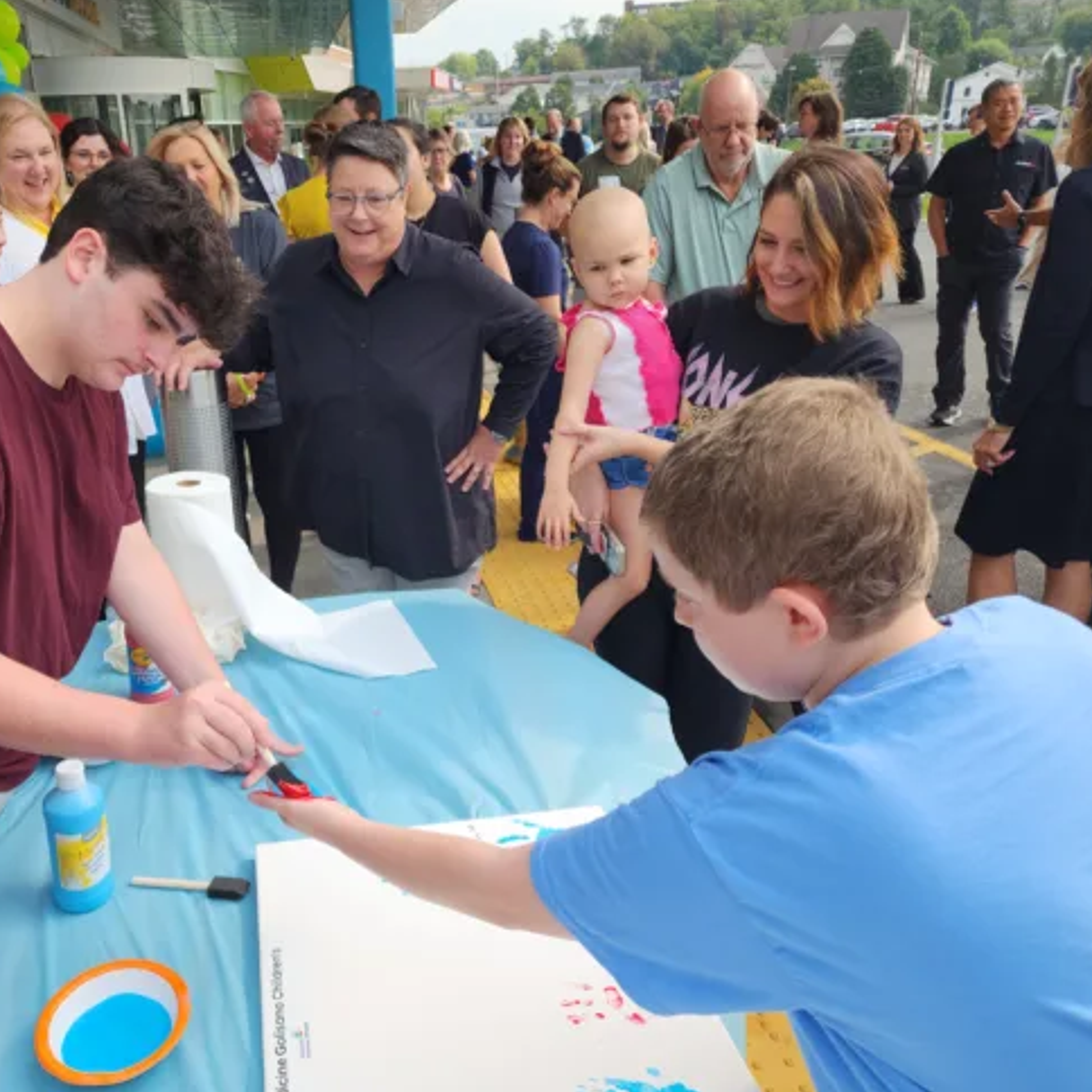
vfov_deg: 57.3
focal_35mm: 28
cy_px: 557
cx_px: 416
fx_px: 999
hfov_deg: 56.7
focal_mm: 6.4
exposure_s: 1/361
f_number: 1.8
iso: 12
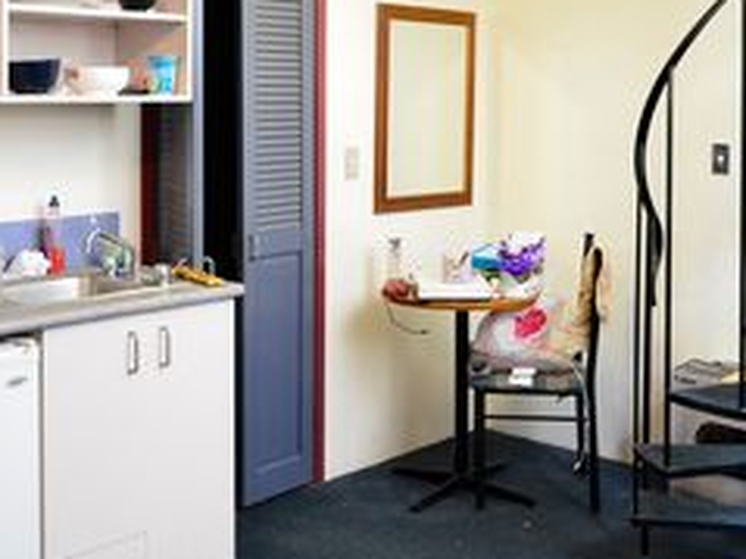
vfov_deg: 28.0
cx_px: 356
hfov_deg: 37.5
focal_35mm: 51
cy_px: 120
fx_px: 1099
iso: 200
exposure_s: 1/4
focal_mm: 18
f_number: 3.5
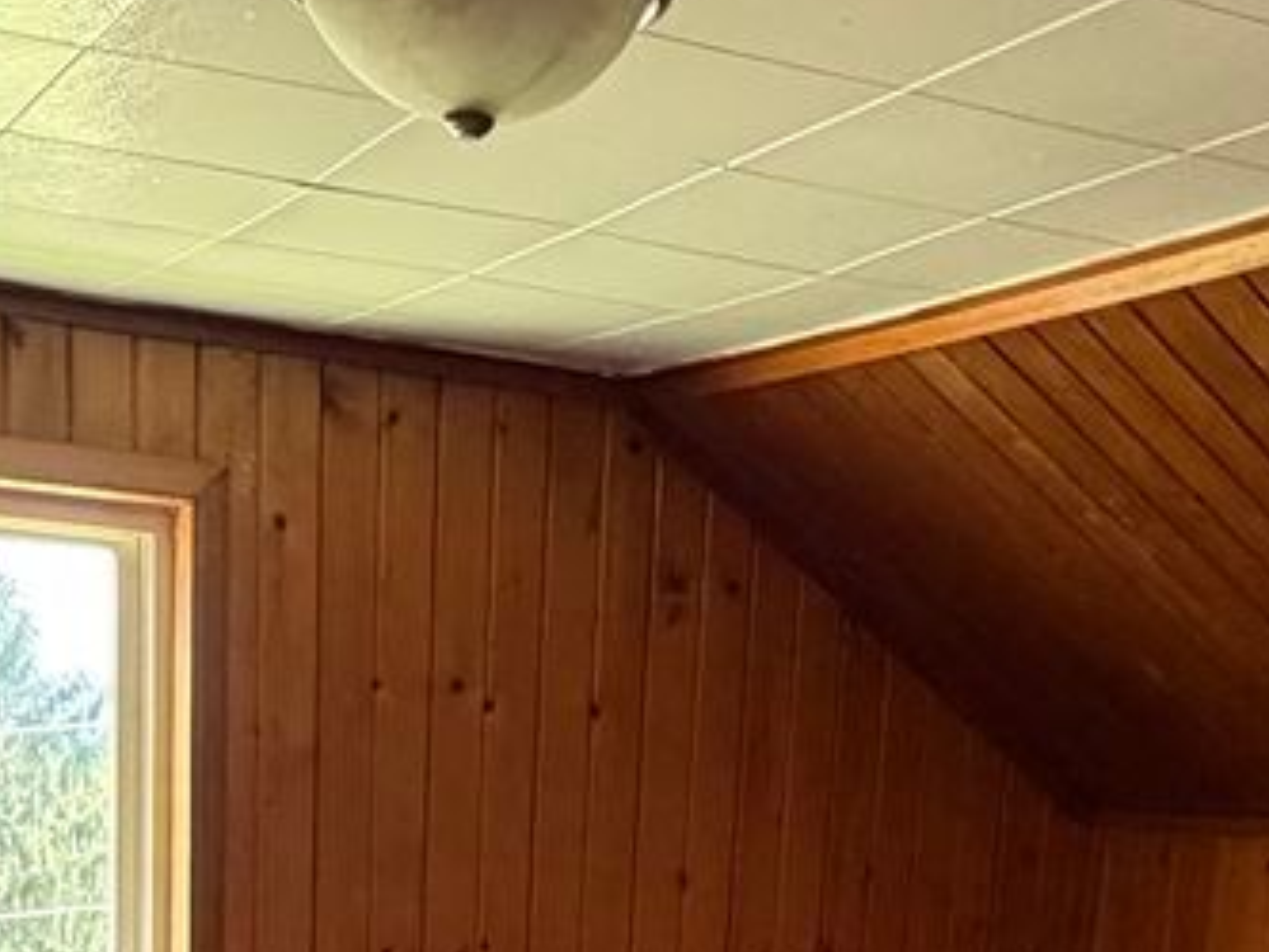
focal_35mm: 63
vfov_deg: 20.2
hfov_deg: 30.7
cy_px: 1411
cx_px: 614
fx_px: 2310
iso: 320
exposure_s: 1/66
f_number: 2.2
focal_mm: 2.22
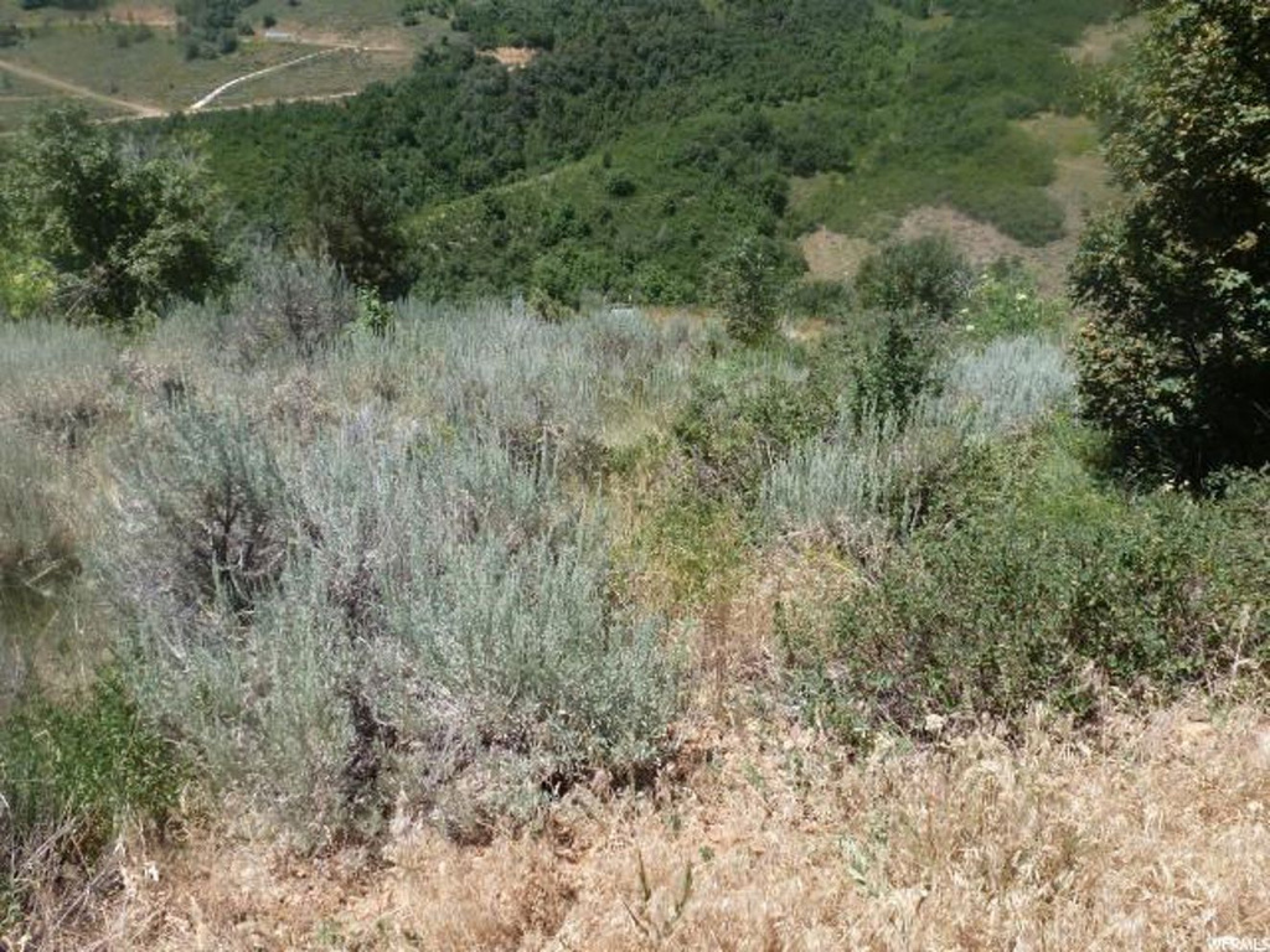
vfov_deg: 56.8
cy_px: 476
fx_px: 881
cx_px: 635
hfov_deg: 71.6
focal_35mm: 24
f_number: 4
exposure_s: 1/400
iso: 100
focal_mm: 4.3
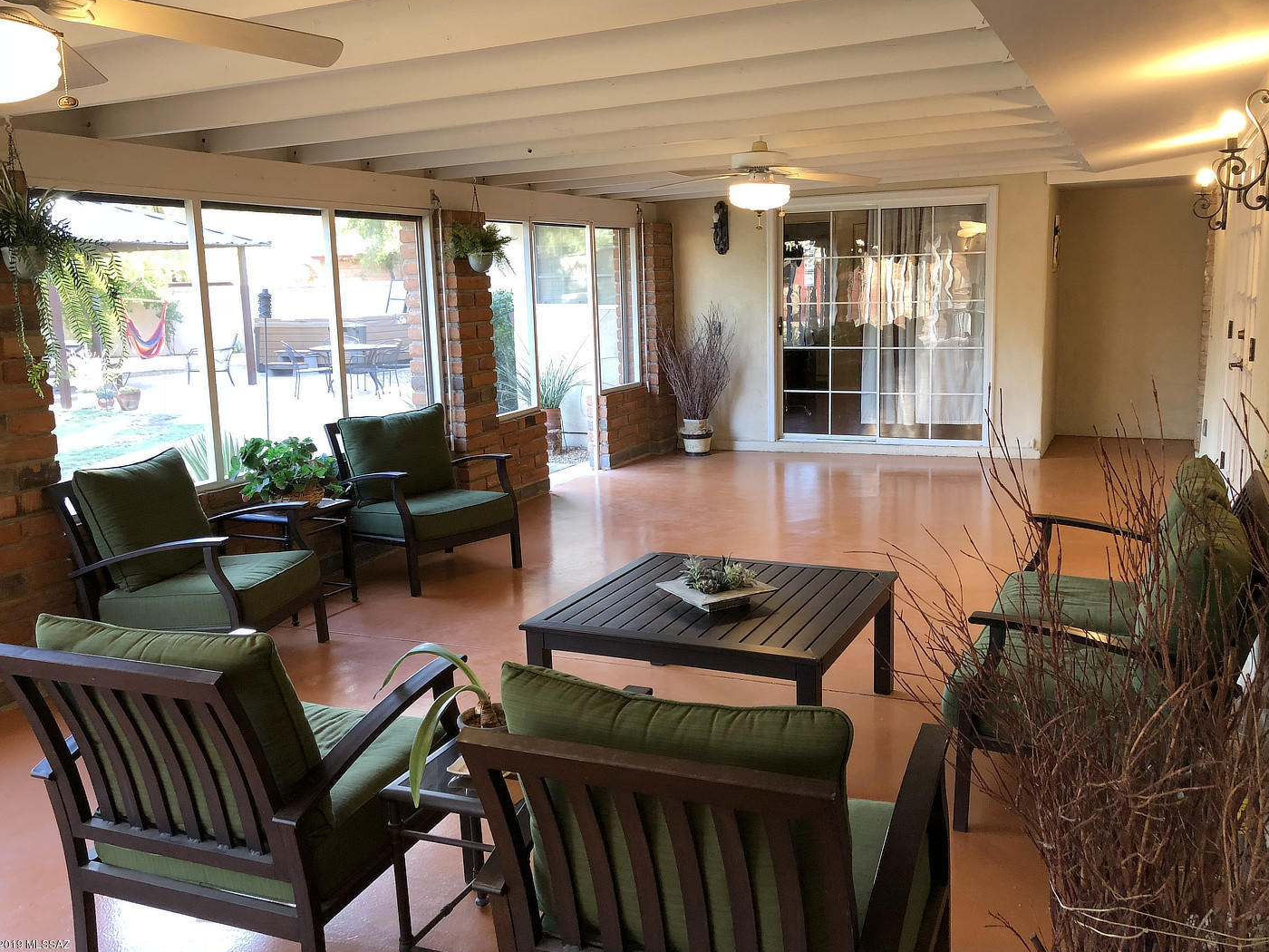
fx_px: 1100
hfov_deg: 59.9
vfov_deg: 46.8
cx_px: 664
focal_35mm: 30
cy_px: 469
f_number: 1.8
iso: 40
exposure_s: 1/20
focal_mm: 4
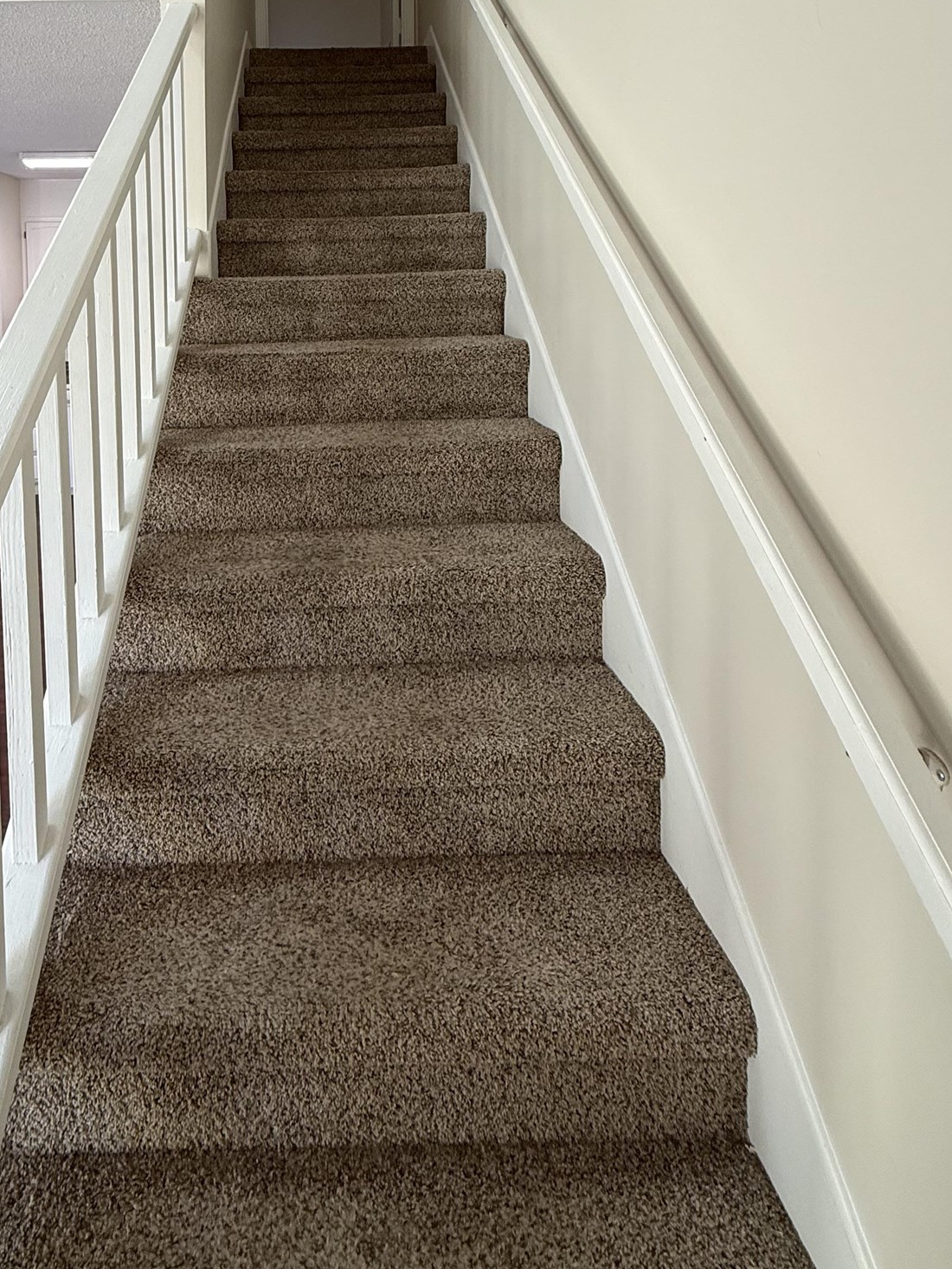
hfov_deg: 59.9
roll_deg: +2.0
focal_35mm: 22
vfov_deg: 71.4
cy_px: 324
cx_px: 331
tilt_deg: -2.1
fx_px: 806
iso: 125
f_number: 2.2
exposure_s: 1/99
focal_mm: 2.22
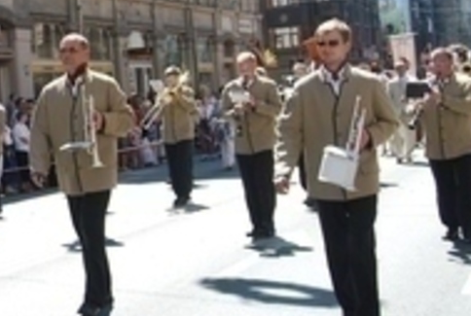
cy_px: 75
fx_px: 988
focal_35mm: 75
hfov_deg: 24.4
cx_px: -90
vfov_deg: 18.1
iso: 100
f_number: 5.6
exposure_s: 1/125
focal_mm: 19
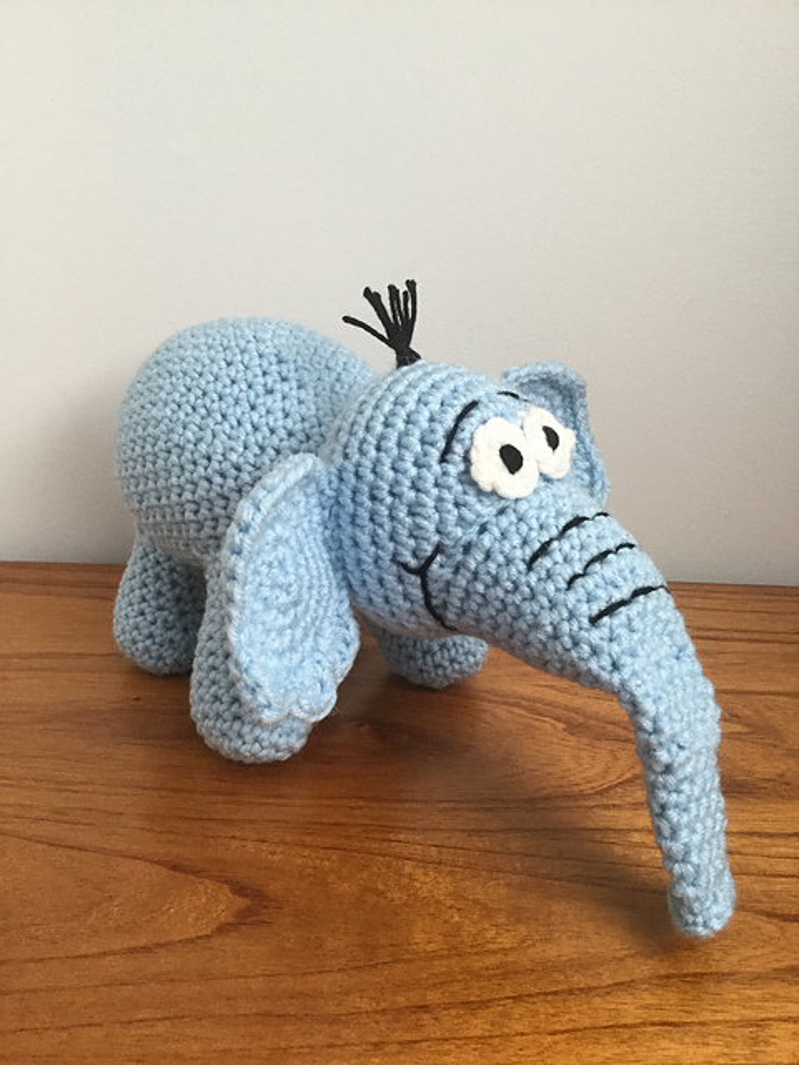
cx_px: 400
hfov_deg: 45.4
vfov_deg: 58.4
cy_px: 532
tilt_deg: -21.5
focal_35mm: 31
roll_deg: -0.8
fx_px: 954
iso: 125
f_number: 2.4
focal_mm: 3.3
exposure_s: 1/30
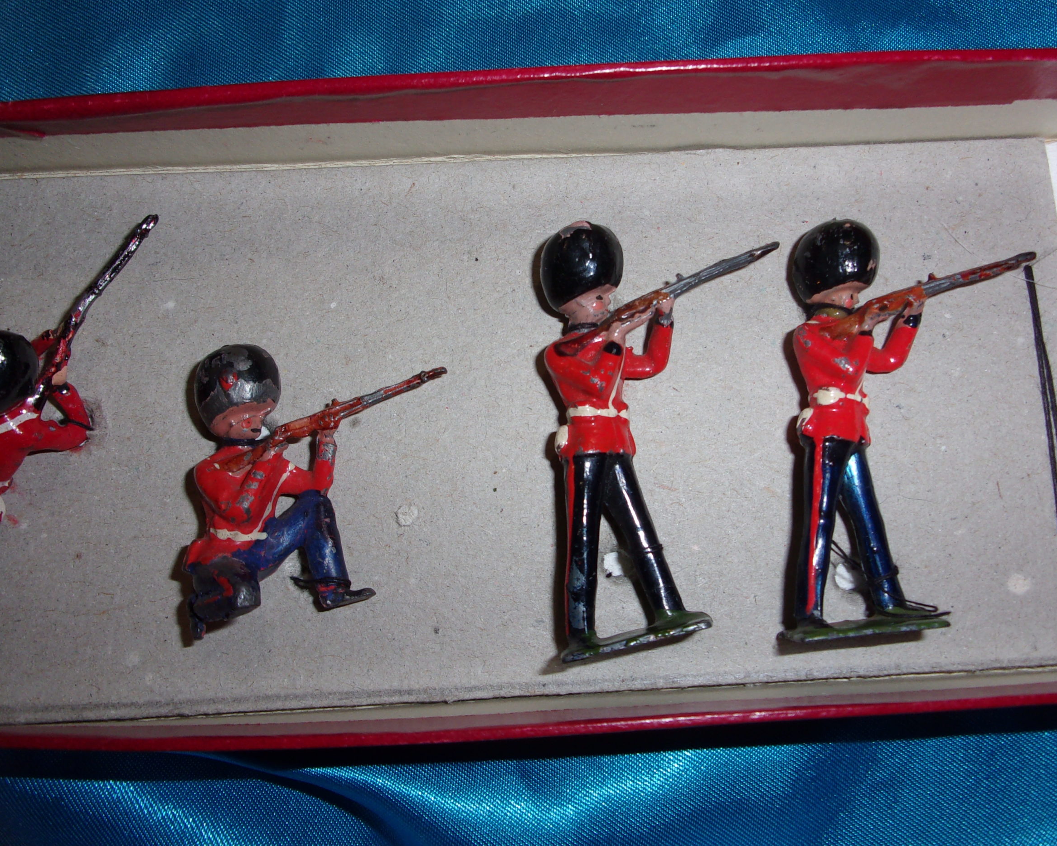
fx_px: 939
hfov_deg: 58.7
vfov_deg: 48.5
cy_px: 419
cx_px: 572
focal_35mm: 30
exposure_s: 1/34
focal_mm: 5.1
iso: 80
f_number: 3.9
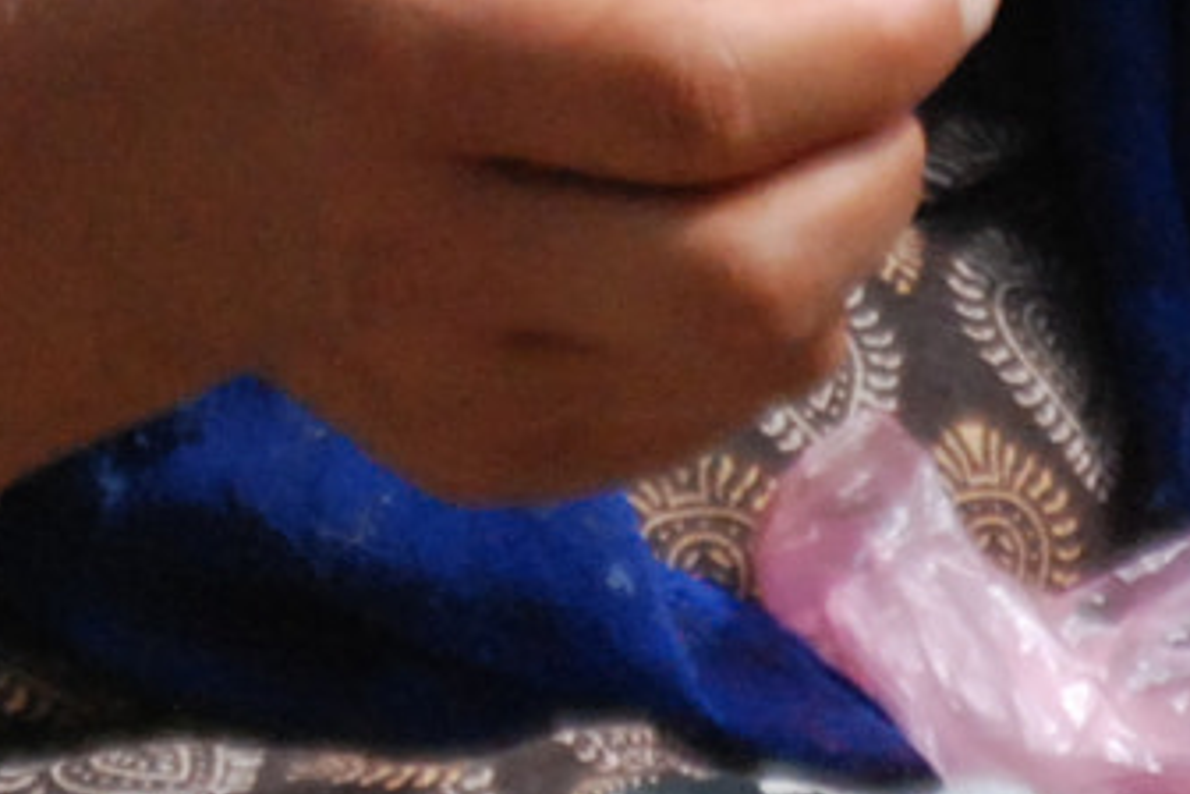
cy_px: -1600
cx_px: 1534
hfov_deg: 3.6
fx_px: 18774
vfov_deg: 2.4
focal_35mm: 568
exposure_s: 1/1000
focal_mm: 62
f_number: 8
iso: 1000
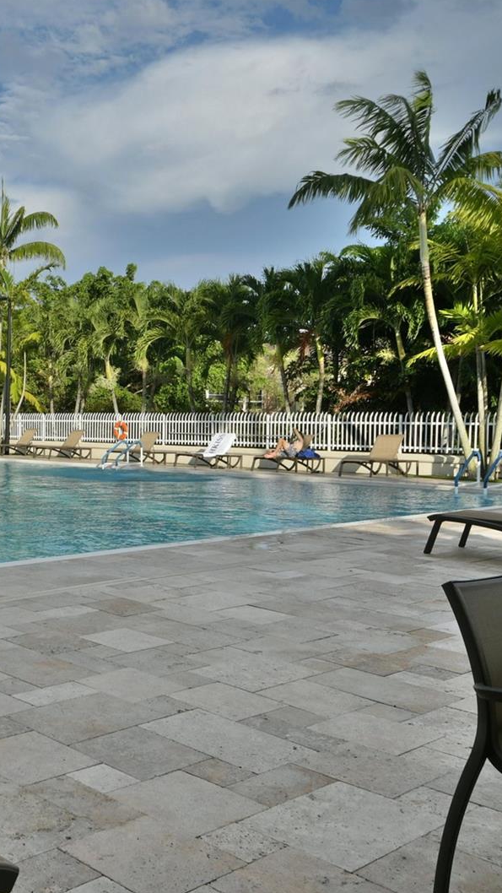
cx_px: -35
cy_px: 446
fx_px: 899
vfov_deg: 52.8
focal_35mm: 38
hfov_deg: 28.6
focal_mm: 16
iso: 100
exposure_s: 1/250
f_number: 8
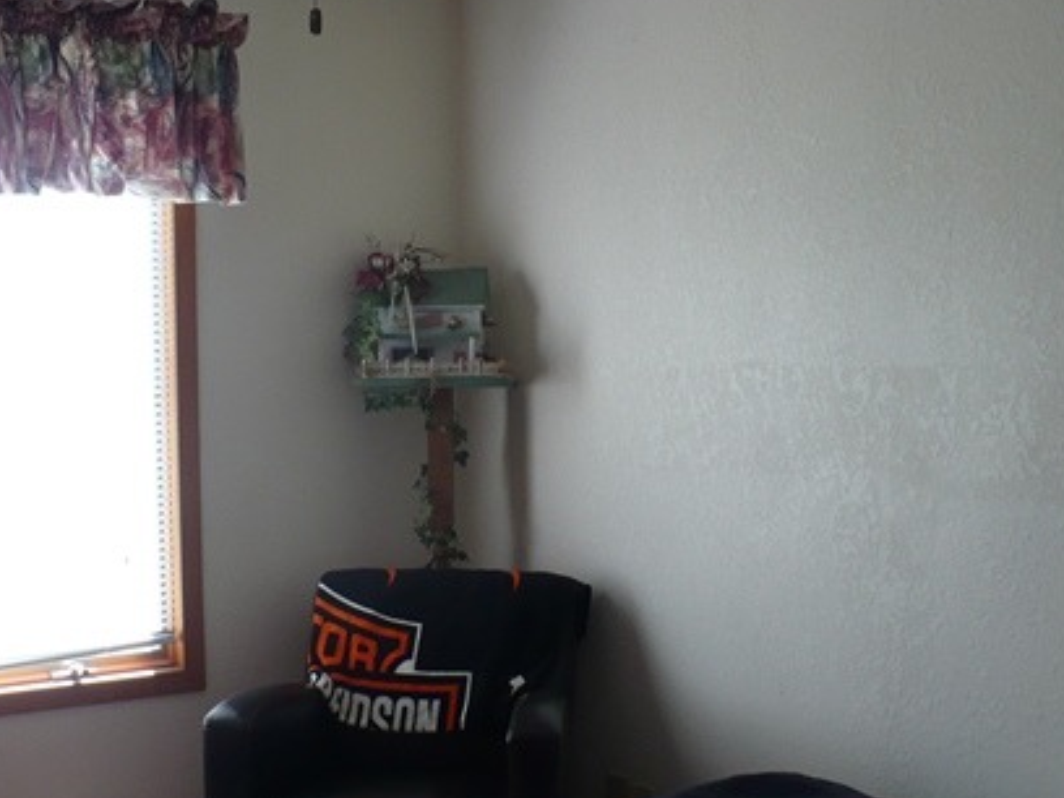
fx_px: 1783
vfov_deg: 25.1
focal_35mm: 58
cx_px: 467
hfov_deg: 33.2
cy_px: 545
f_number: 2.8
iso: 100
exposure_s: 1/30
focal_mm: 6.1
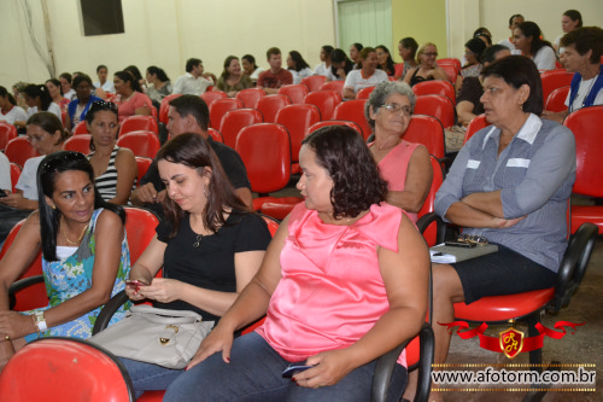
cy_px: 201
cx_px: 302
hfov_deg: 46.4
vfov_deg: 31.9
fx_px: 703
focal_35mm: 42
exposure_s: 1/60
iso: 3200
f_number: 4
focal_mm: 28
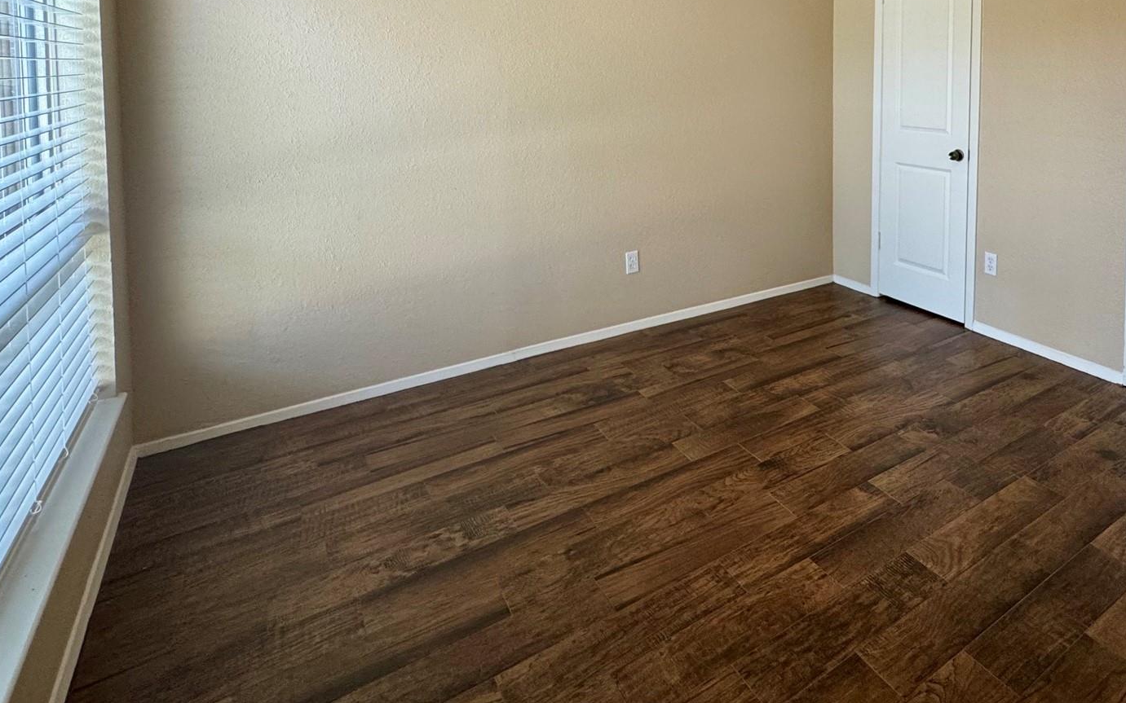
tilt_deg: -3.6
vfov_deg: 50.4
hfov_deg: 77.1
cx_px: 750
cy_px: 105
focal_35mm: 22
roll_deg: -0.3
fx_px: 675
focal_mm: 2.22
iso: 200
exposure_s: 1/60
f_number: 2.2
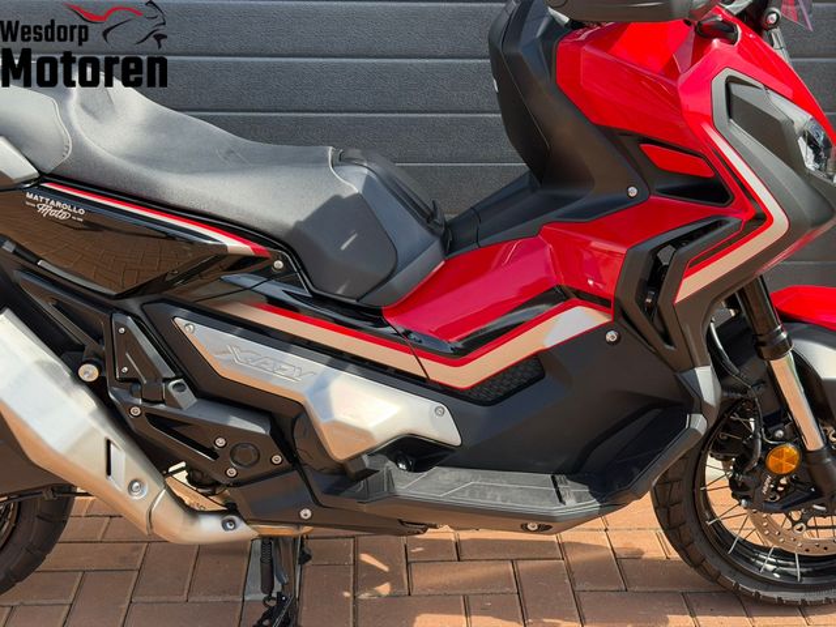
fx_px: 1159
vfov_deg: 30.3
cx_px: 418
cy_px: 314
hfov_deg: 39.7
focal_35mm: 48
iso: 100
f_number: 1.78
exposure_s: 1/1133
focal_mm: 6.76
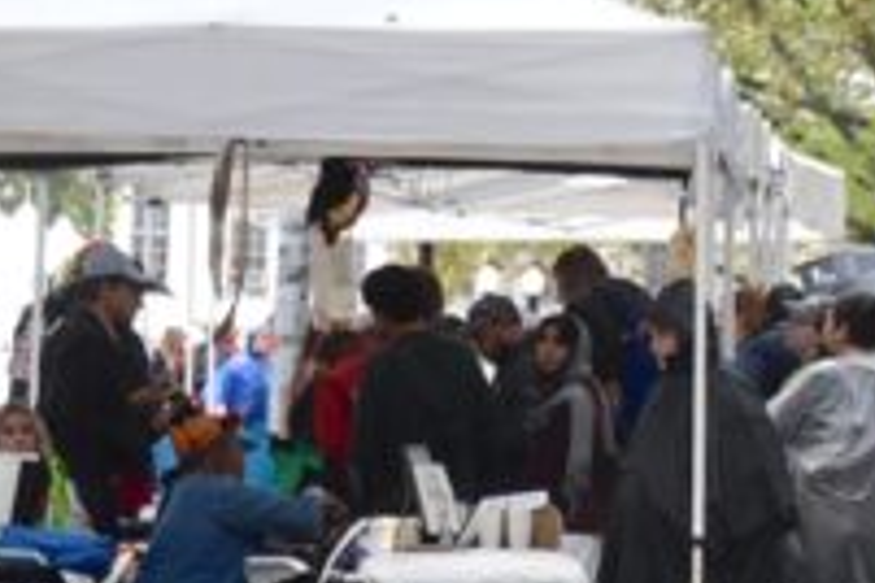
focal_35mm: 473
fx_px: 11496
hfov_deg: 4.4
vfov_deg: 2.9
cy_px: 431
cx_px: 453
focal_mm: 62
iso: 500
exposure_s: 1/100
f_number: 5
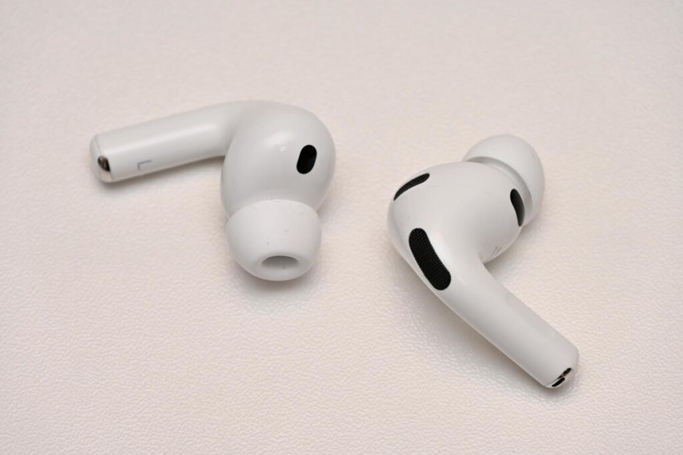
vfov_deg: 6.5
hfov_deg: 9.8
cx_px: 342
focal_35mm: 210
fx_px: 3984
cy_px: 228
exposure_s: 1/200
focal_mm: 140
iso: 200
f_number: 8
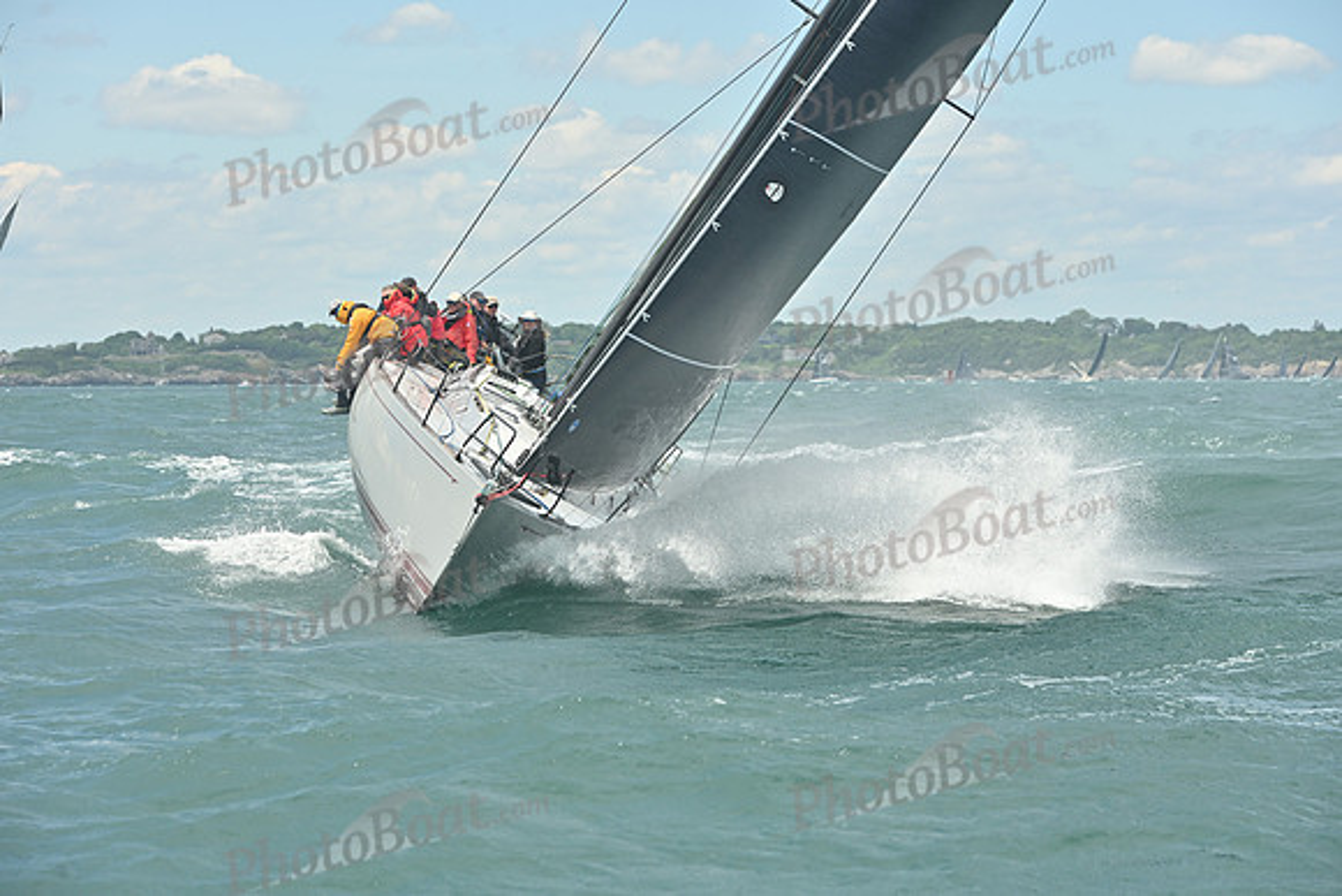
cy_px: 448
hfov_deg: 15.2
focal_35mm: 135
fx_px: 5033
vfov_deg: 10.2
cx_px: 671
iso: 250
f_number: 7.1
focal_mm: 135
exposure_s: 1/1250
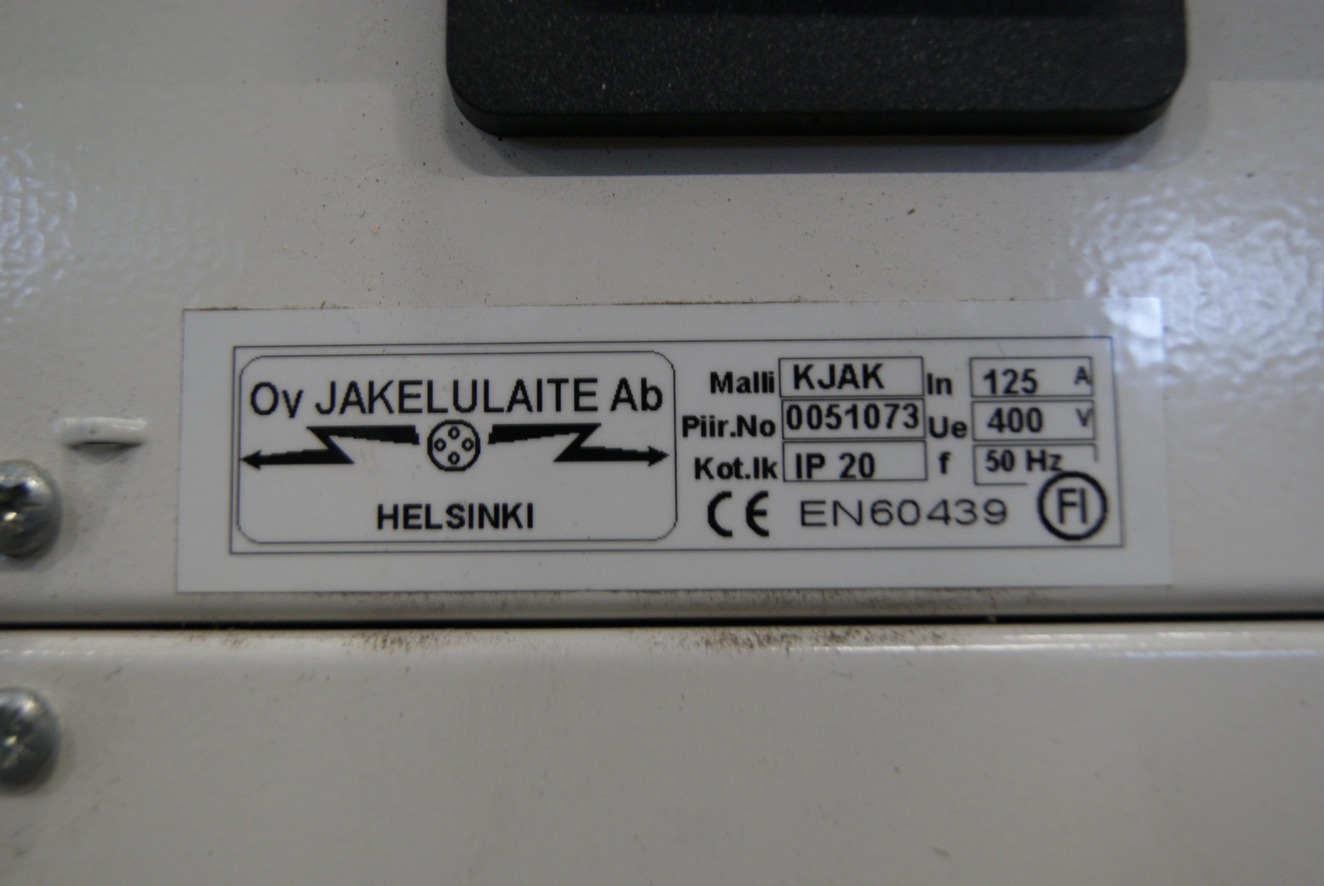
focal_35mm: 45
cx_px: 662
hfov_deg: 43.6
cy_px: 443
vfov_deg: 29.9
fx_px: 1657
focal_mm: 30
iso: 400
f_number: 4.5
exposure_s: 1/10
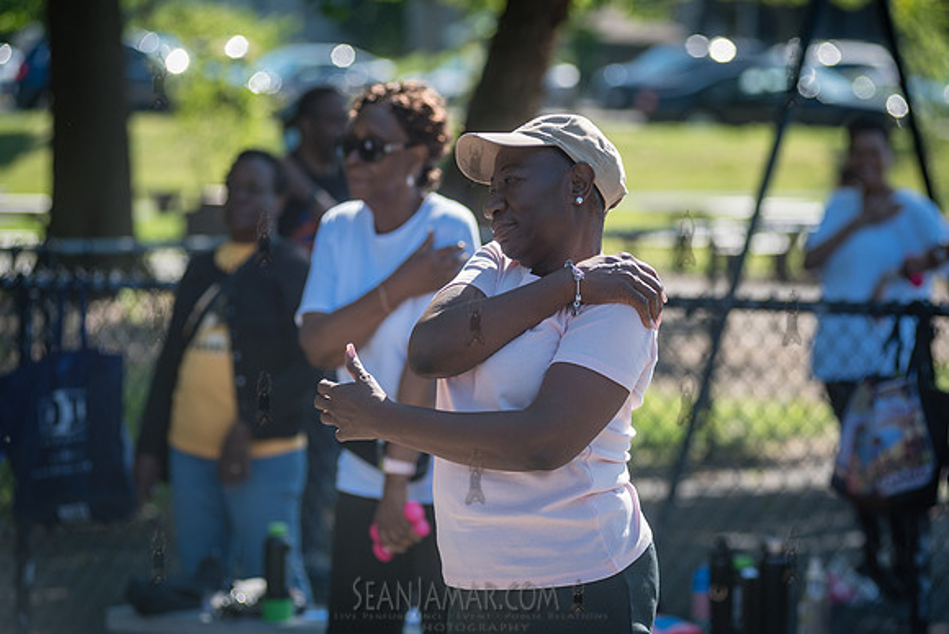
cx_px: 546
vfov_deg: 8.8
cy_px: 365
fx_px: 4097
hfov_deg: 13.2
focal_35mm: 155
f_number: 3.5
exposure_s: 1/1000
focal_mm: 135
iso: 200
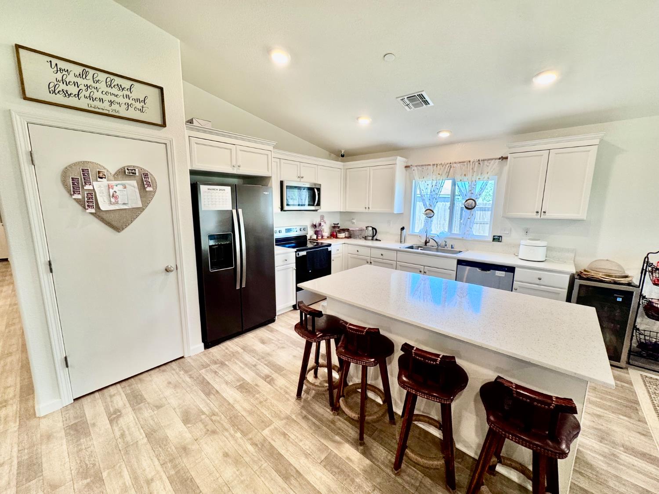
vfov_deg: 85.7
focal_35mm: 14
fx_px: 267
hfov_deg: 102.1
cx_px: 330
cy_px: 247
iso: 200
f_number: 2.2
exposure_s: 1/120
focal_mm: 2.22
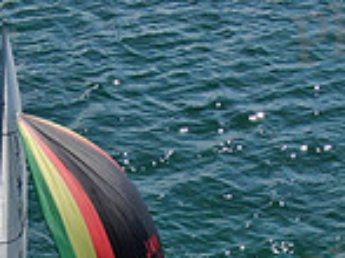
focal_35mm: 189
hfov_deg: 10.5
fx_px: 1882
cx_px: 157
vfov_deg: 7.7
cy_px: 416
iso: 100
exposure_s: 1/1250
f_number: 3.8
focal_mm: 8.6
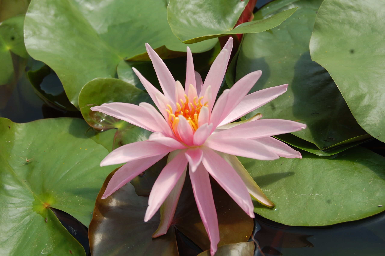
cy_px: 128
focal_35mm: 69
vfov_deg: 19.7
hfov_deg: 29.3
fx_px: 737
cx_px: 192
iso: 200
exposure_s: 1/400
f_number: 10
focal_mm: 46
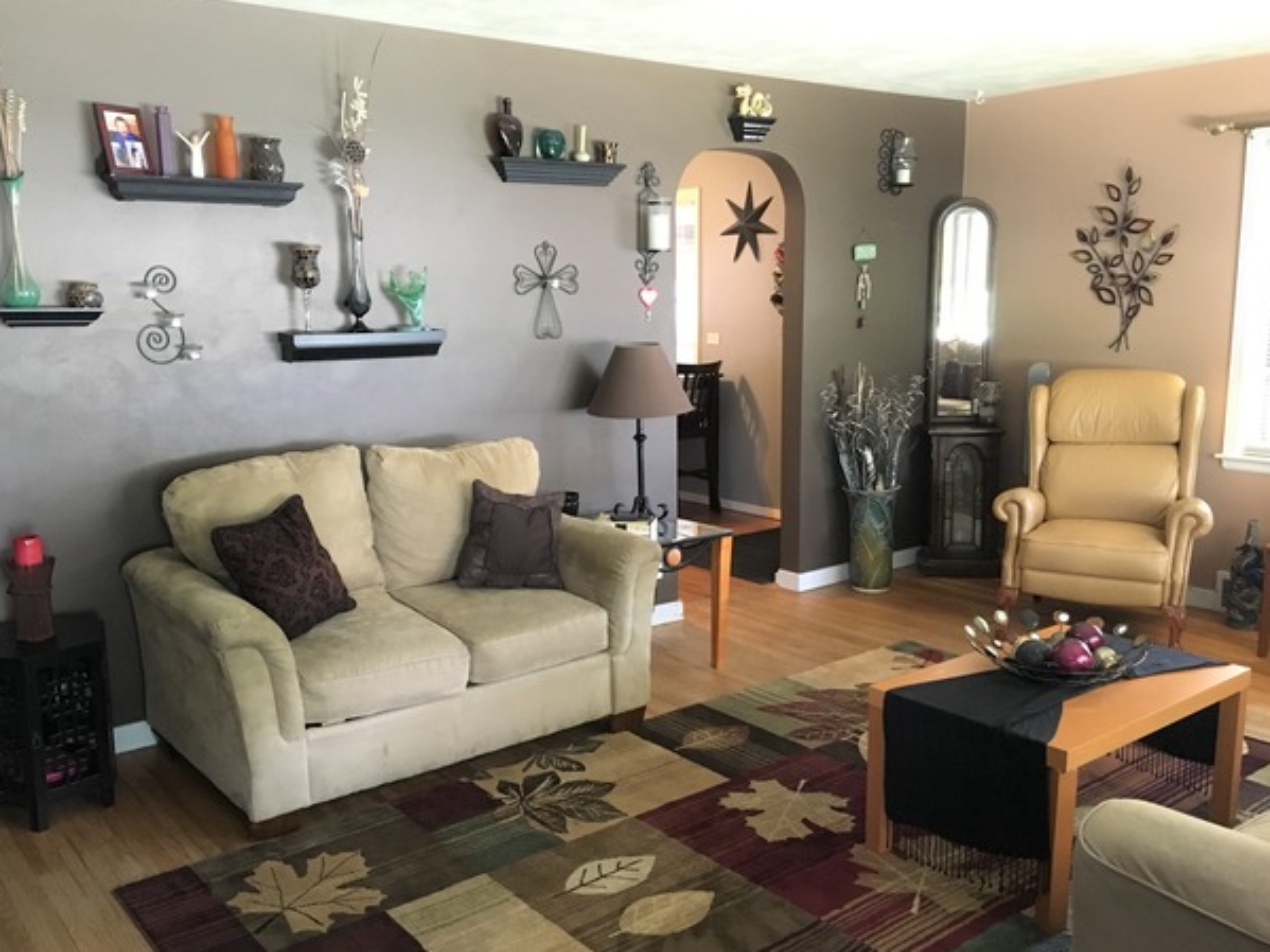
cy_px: 500
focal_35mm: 31
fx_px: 1137
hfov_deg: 58.3
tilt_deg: -9.7
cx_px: 598
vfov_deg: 45.4
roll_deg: +1.0
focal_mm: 4.15
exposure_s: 1/15
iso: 250
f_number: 2.2
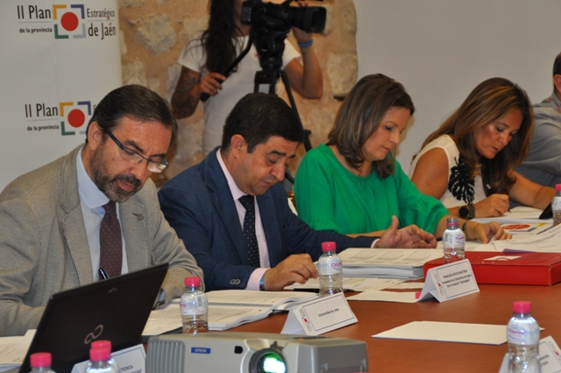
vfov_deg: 12.1
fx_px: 1751
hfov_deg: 18.2
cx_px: 280
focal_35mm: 112
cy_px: 186
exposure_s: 1/60
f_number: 5.6
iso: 800
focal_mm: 75
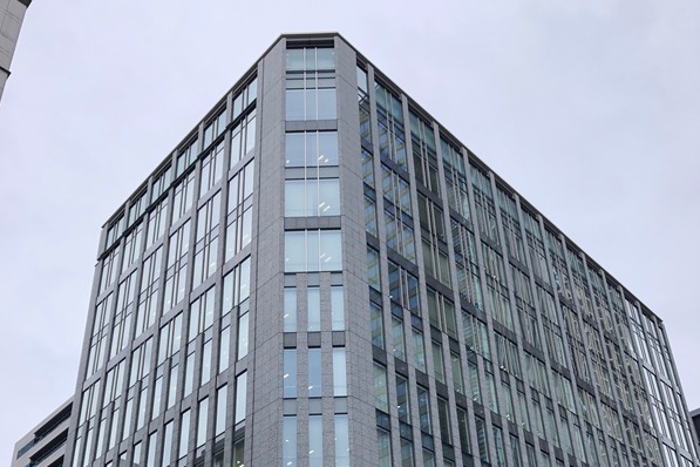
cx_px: 351
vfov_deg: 32.0
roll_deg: +1.8
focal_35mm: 39
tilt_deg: +27.8
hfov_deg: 49.6
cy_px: 448
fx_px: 758
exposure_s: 1/480
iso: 20
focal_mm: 3.99
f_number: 1.8
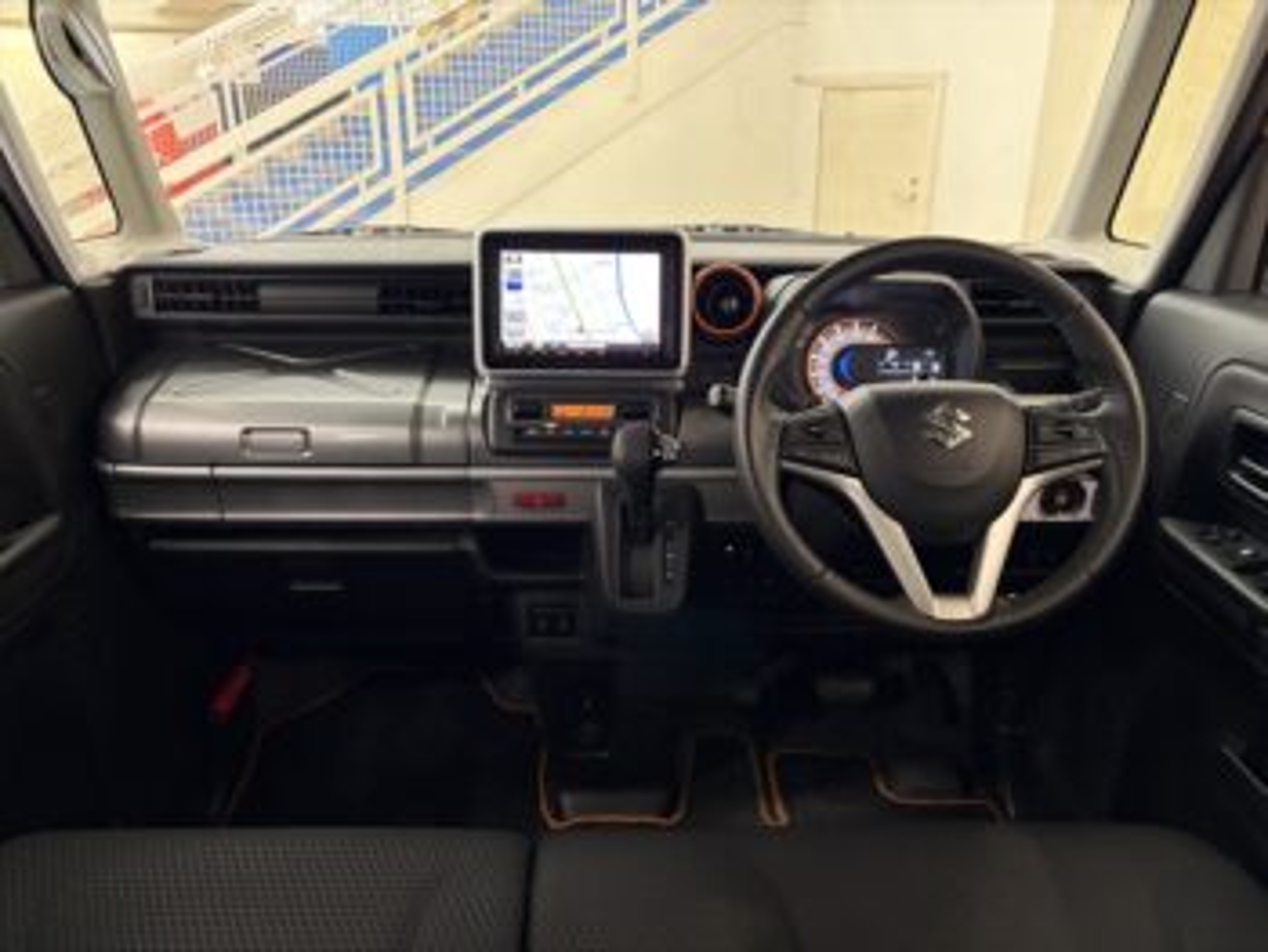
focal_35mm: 26
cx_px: 634
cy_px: 476
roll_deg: +1.0
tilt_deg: -20.6
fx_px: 953
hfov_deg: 67.3
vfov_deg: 53.1
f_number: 1.6
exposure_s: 1/48
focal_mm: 5.96
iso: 400
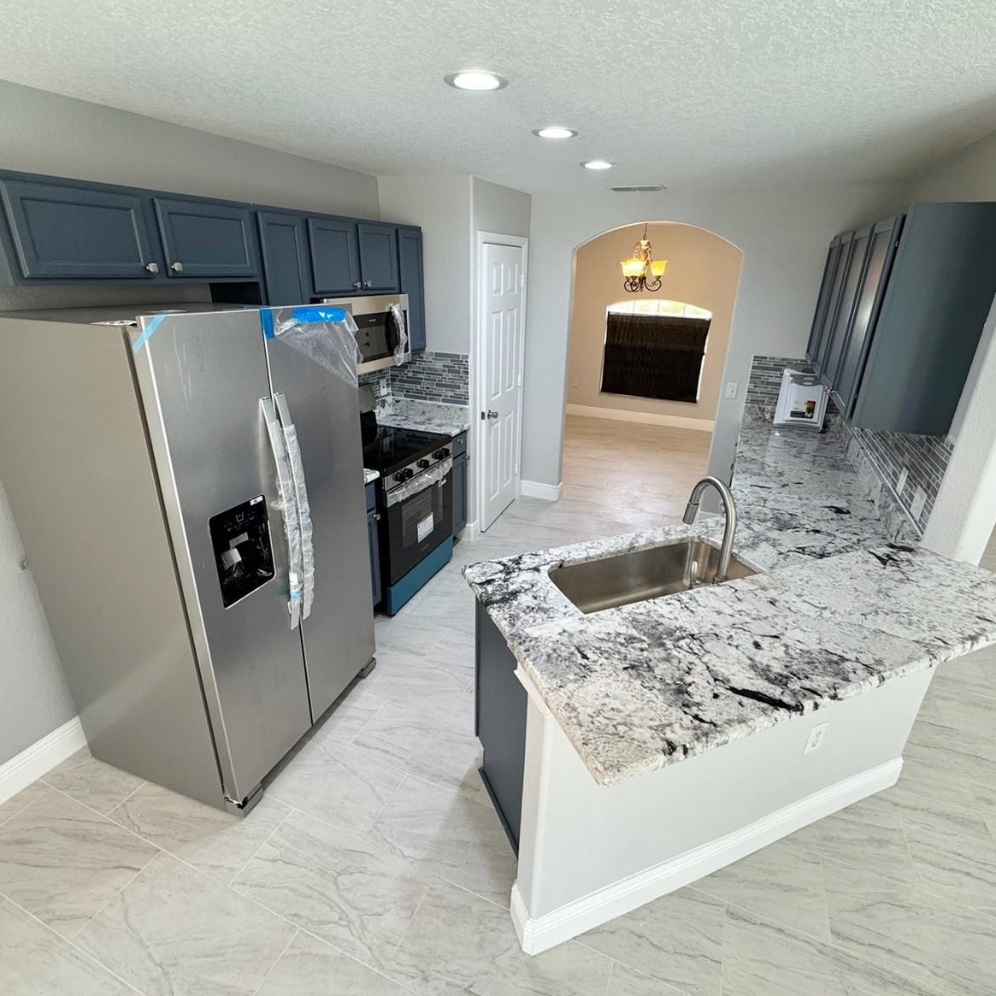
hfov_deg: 84.0
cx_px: 504
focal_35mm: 17
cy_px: 488
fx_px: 553
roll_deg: -1.1
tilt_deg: -22.1
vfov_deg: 84.0
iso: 200
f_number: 2.2
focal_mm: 2.22
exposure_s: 1/120
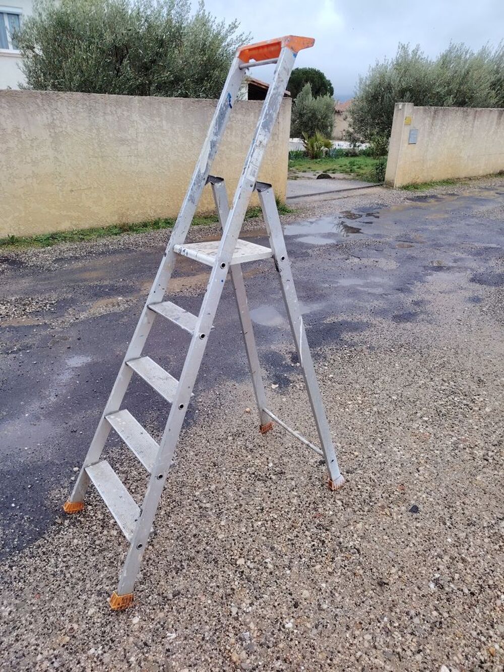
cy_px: 336
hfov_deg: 56.8
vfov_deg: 71.6
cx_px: 252
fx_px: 466
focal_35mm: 24
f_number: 1.75
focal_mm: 5.25
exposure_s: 1/102
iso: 100
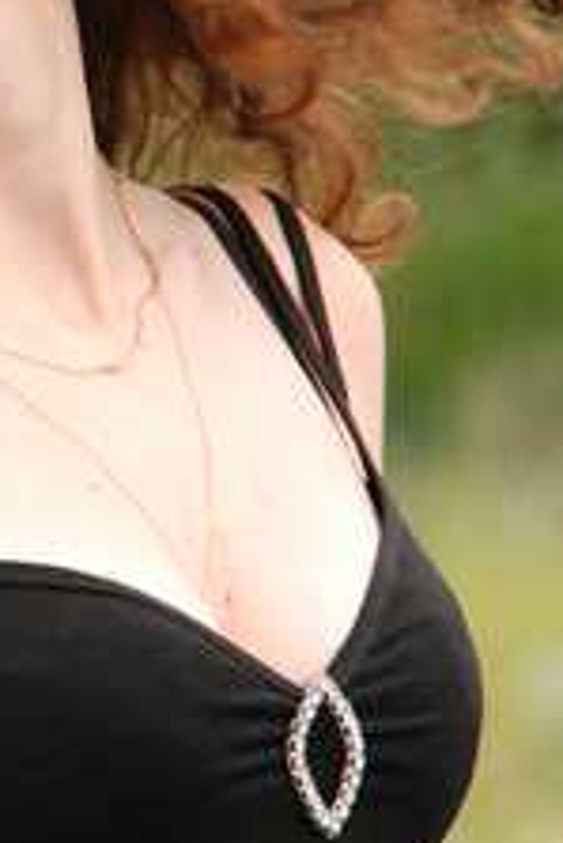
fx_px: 17167
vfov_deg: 2.8
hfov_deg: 1.9
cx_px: -138
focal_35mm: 733
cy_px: 386
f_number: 6.3
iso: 640
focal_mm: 170
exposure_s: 1/400
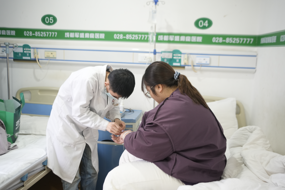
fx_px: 277
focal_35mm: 35
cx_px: 142
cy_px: 95
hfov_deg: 54.4
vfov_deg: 37.9
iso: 1600
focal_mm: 35
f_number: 2.8
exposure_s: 1/40
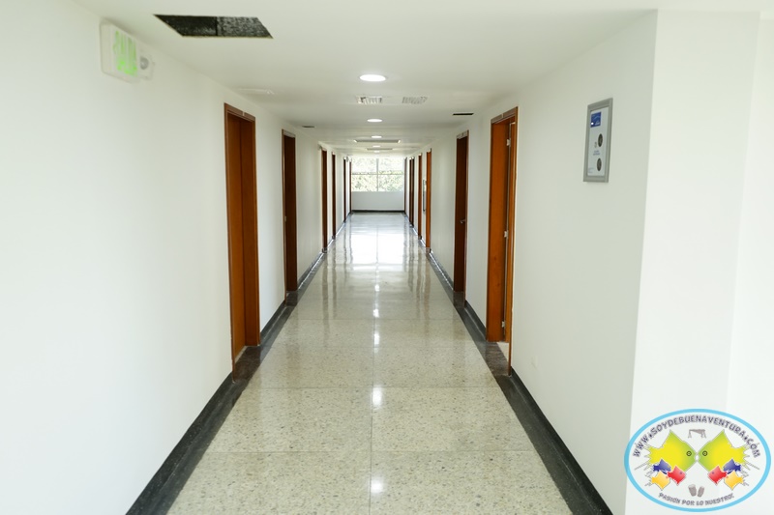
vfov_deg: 44.9
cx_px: 387
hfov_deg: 63.7
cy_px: 258
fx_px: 623
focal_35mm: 29
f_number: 4
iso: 1600
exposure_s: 1/500
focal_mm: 29
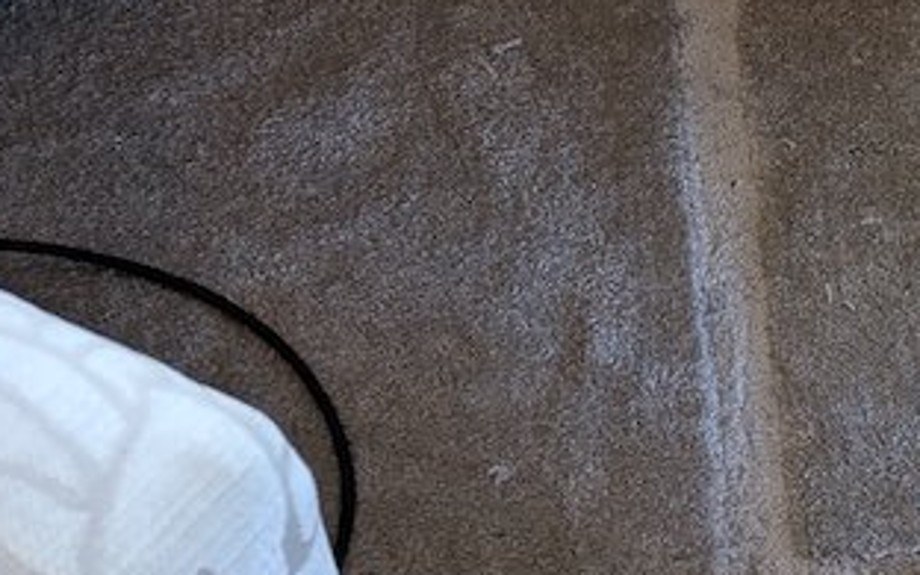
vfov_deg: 13.3
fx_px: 2457
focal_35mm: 98
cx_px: 1495
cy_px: 88
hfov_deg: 18.1
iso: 326
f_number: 1.68
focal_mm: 6.9
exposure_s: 1/100
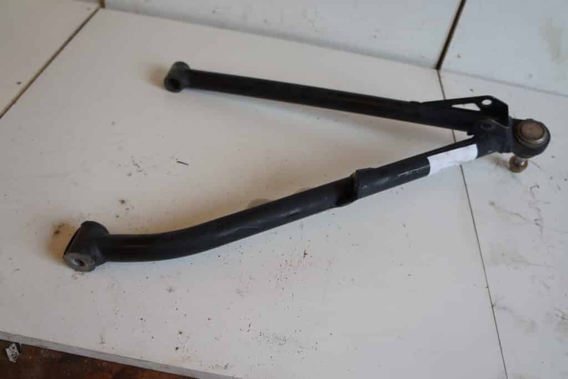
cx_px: 284
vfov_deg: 47.9
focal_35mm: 27
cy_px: 190
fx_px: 426
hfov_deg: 67.4
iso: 100
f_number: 4
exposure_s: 1/60
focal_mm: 18
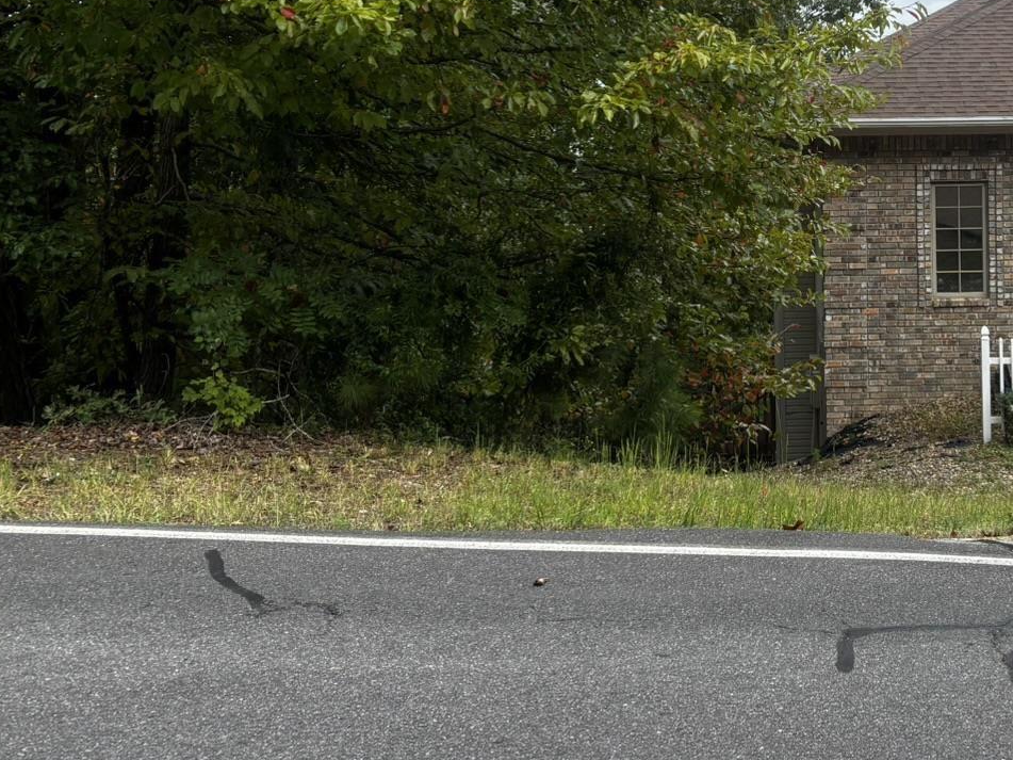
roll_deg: +0.7
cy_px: 155
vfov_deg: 25.7
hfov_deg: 33.3
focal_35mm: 56
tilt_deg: -2.5
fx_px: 1639
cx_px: 827
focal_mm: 5.96
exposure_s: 1/1115
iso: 50
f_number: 1.6
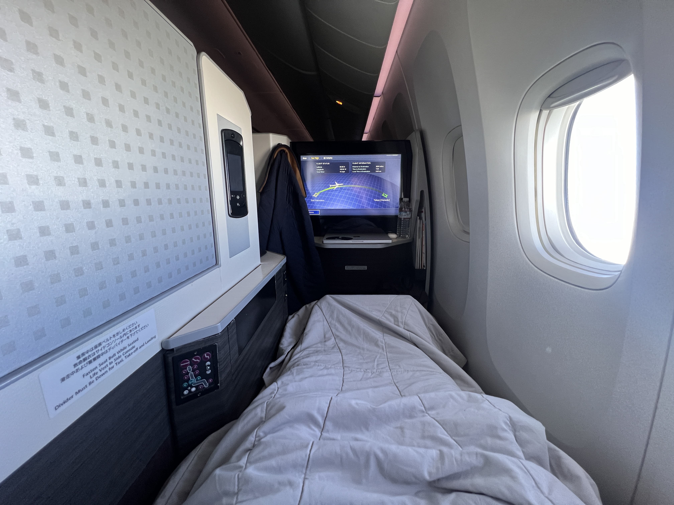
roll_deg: +0.2
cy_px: 252
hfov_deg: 106.2
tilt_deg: -9.3
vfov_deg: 89.9
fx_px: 253
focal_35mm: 13
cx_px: 337
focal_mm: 1.57
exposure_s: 1/95
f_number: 1.8
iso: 250
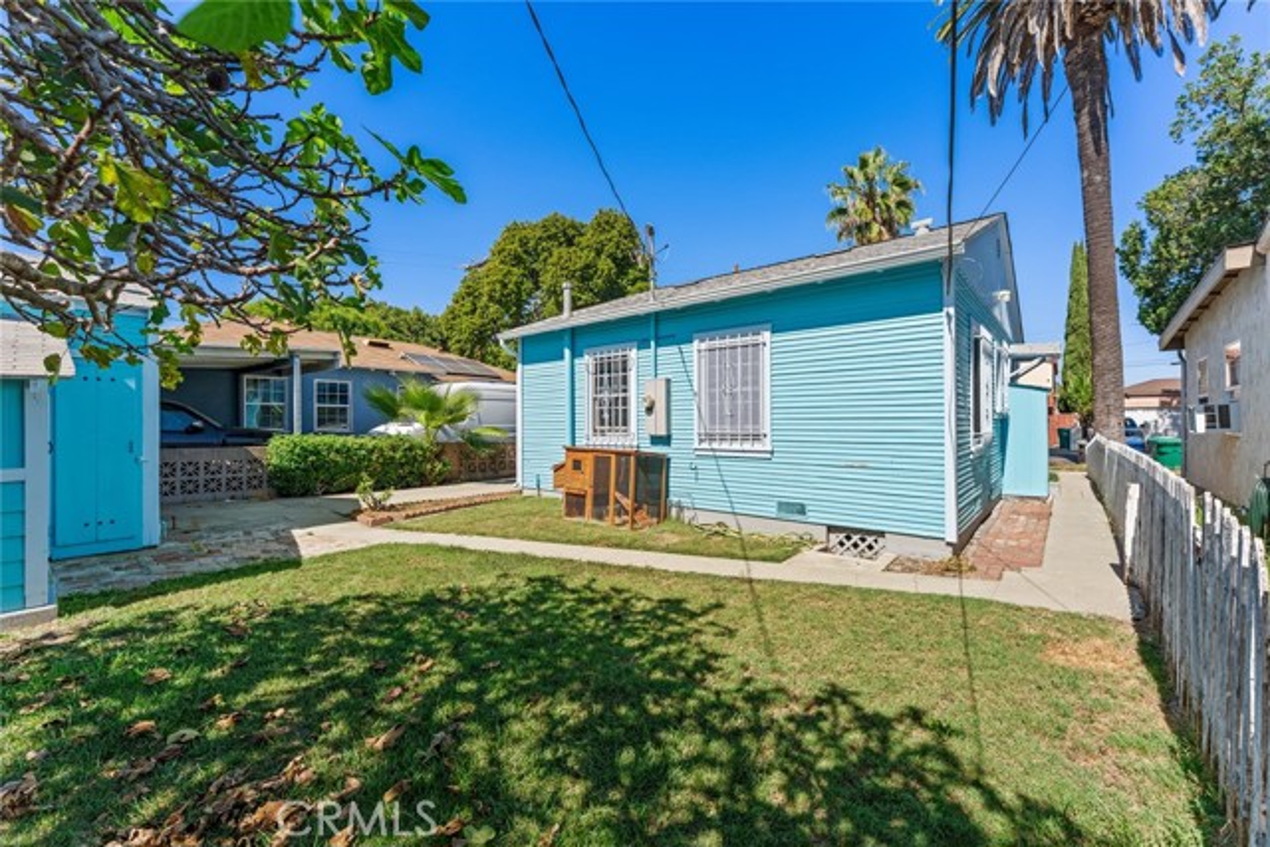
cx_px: 635
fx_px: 494
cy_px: 424
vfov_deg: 81.2
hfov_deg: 104.2
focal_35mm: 14
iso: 320
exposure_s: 1/400
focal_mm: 14
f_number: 6.3
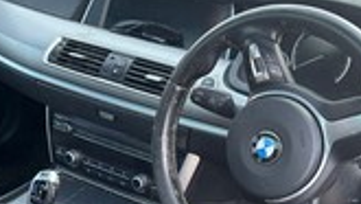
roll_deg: -1.2
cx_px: 175
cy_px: 204
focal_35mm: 60
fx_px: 575
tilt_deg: -35.8
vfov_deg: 19.5
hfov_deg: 34.9
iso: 125
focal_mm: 5.96
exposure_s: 1/69
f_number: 1.6
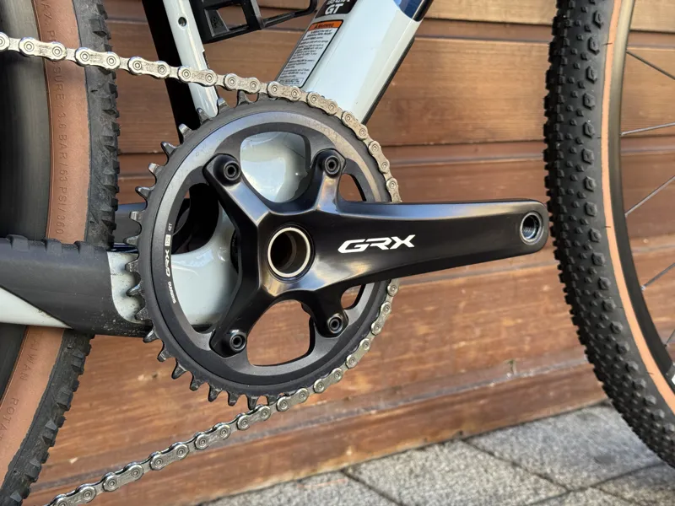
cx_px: 338
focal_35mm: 48
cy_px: 253
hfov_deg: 39.7
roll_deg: +0.6
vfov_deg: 30.3
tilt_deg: -7.8
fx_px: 936
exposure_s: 1/125
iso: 64
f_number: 1.78
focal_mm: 6.76
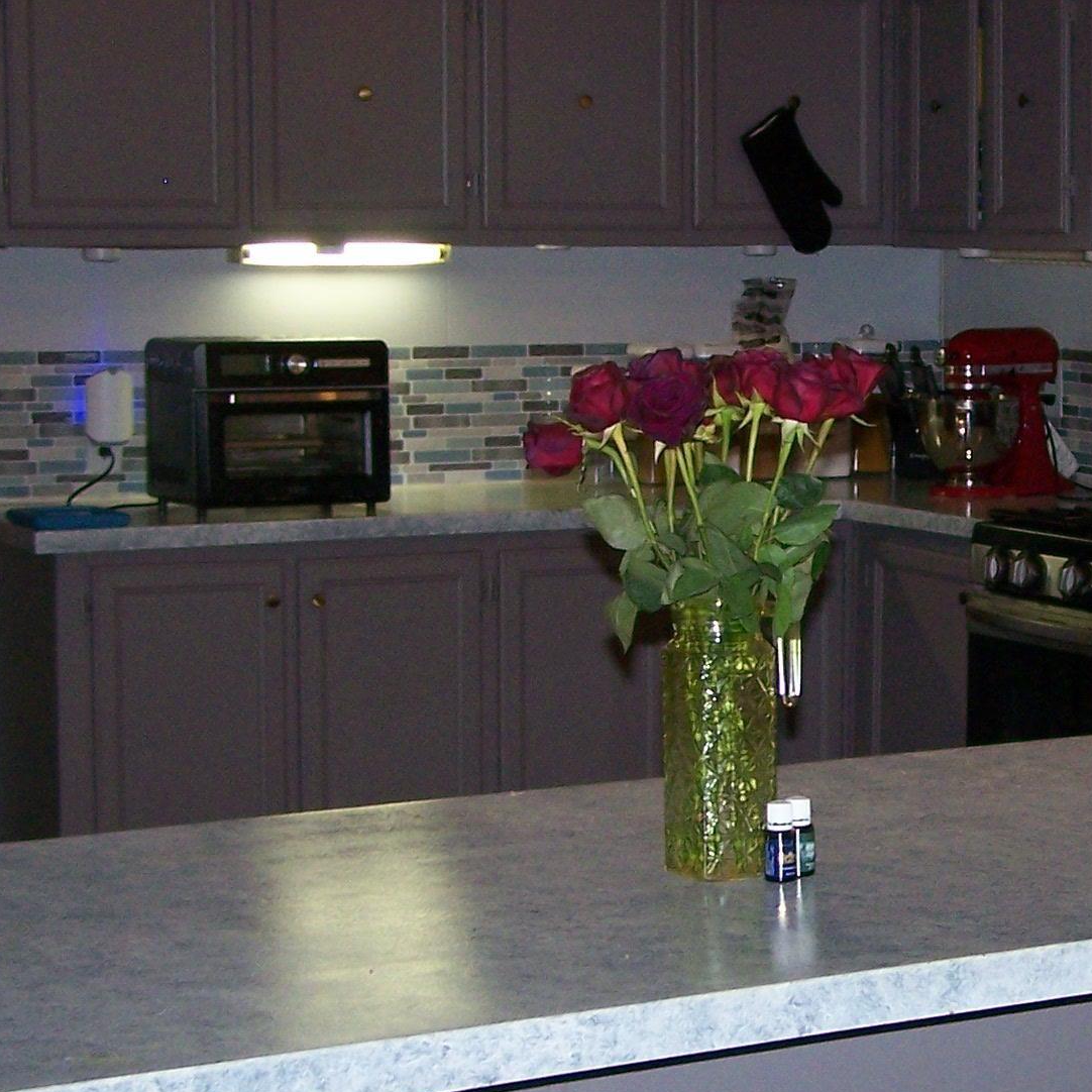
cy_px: 605
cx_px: 990
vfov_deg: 19.7
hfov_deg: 19.4
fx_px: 3141
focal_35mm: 88
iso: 160
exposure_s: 1/60
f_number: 2.8
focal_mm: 6.3
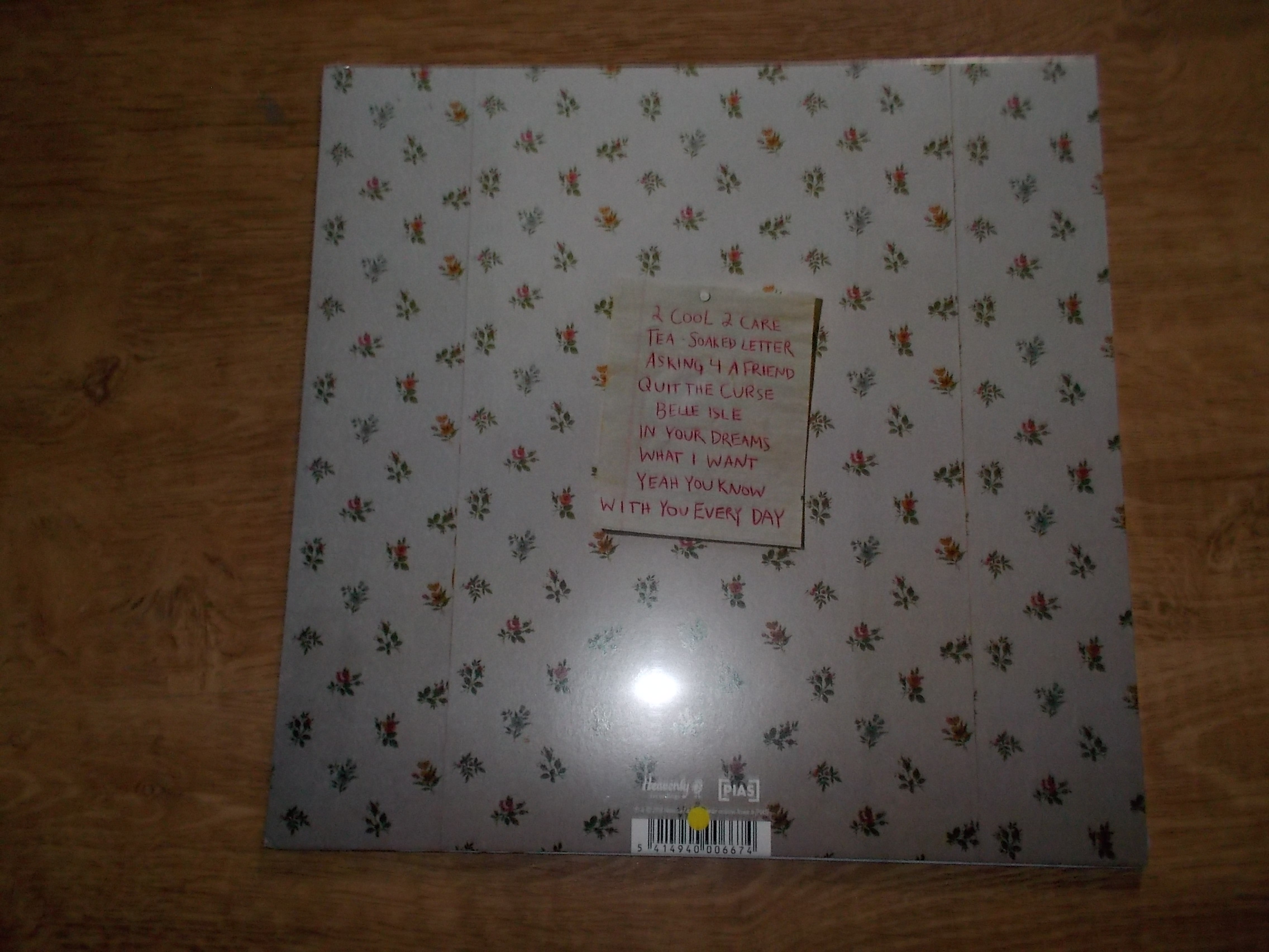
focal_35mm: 29
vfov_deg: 48.2
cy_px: 476
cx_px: 634
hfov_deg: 61.7
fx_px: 1063
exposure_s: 1/30
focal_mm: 4.1
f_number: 3.3
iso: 200
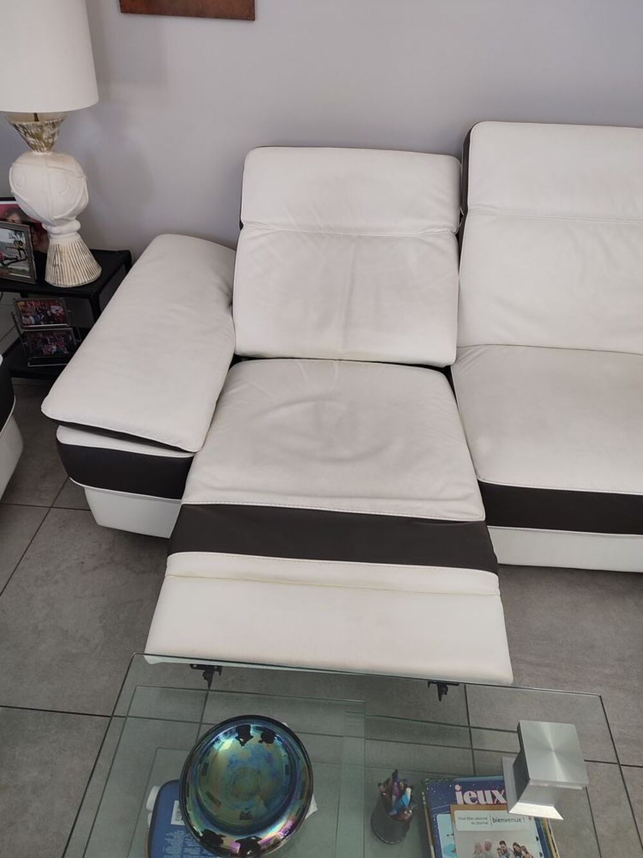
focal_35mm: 24
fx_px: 594
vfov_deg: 71.6
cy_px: 429
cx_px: 322
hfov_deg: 56.8
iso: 835
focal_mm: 5.89
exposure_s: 1/25
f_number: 1.89
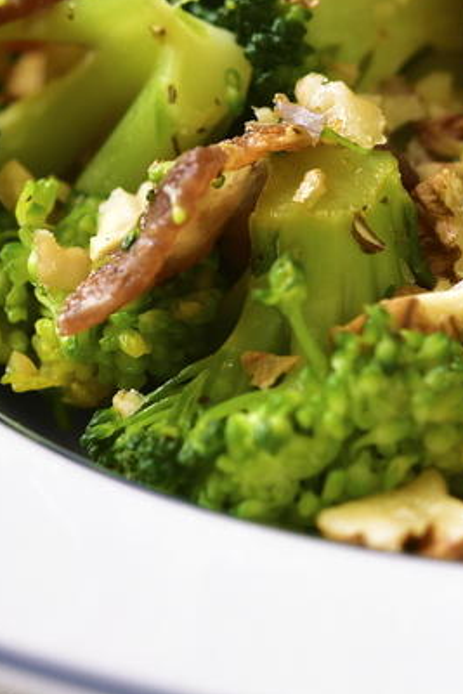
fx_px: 3623
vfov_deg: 10.9
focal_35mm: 188
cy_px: 221
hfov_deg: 7.3
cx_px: 271
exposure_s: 1/15
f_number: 5.6
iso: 200
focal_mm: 60
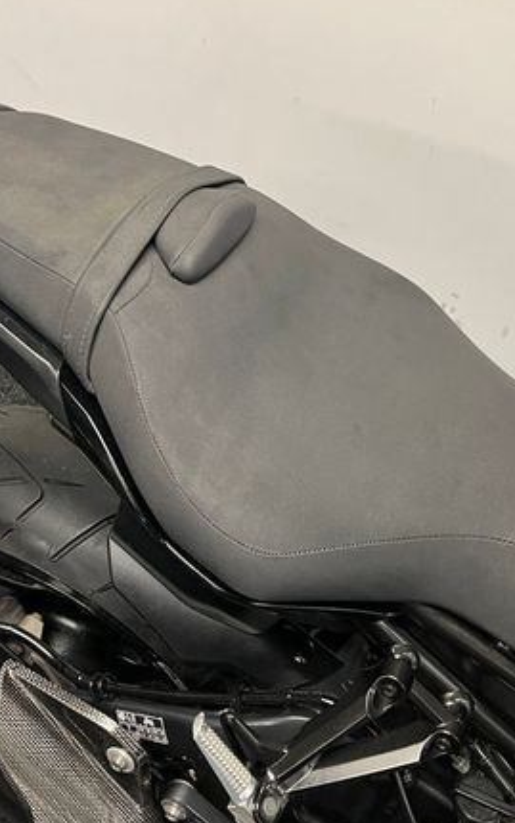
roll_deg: -3.1
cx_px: 258
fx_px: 920
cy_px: 375
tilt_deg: -44.2
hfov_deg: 31.3
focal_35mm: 41
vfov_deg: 48.1
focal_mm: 5.1
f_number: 1.6
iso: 125
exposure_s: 1/50
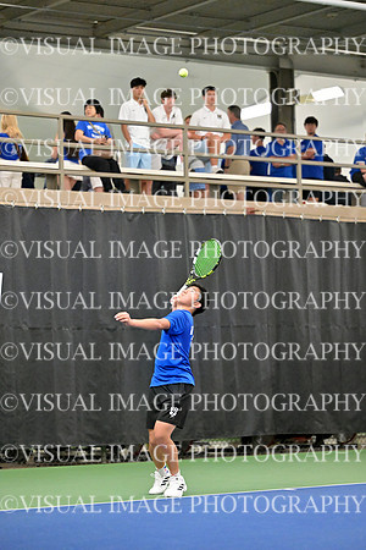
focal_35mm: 110
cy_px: 275
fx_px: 1677
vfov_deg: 18.6
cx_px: 183
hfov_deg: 12.5
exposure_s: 1/1000
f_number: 2.8
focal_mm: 110
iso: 10000
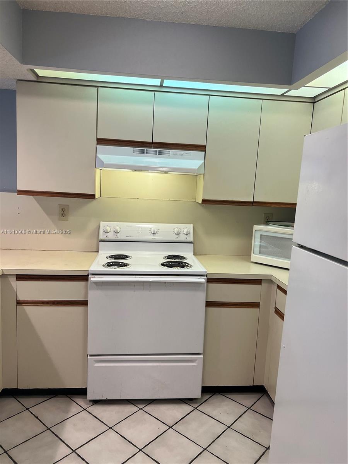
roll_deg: -3.0
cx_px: 174
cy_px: 232
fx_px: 349
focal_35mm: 26
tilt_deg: -7.9
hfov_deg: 53.1
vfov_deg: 67.3
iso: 80
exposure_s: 1/120
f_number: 1.5
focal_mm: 5.7
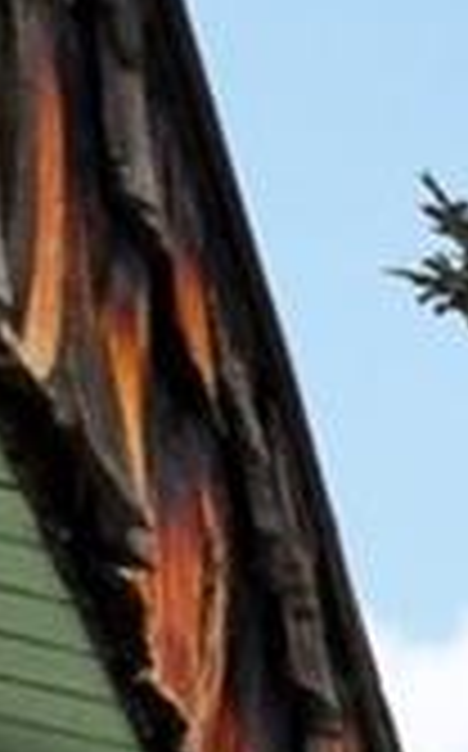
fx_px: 2803
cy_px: 2062
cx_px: 3366
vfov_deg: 11.3
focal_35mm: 137
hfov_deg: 4.3
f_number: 11
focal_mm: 14
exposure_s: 1/6
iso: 400
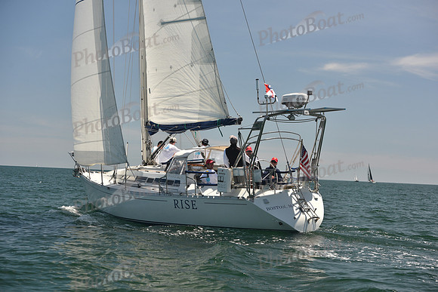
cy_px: 146
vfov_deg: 18.2
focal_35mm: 75
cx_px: 219
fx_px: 913
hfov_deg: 27.0
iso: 250
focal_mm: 75
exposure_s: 1/800
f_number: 5
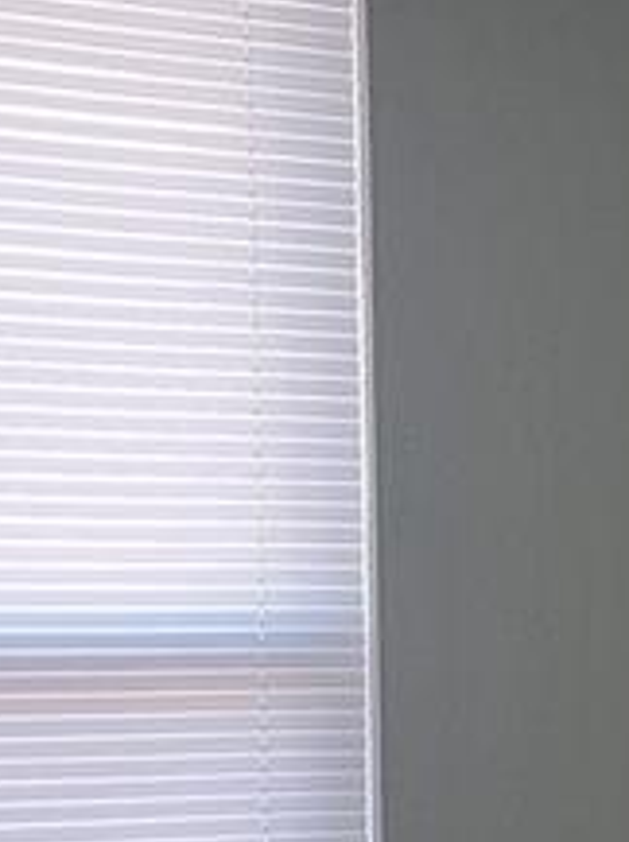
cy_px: 889
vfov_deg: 14.6
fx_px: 3232
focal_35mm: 133
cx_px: 691
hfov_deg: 11.0
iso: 125
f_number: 1.8
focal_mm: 6.7
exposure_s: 1/120
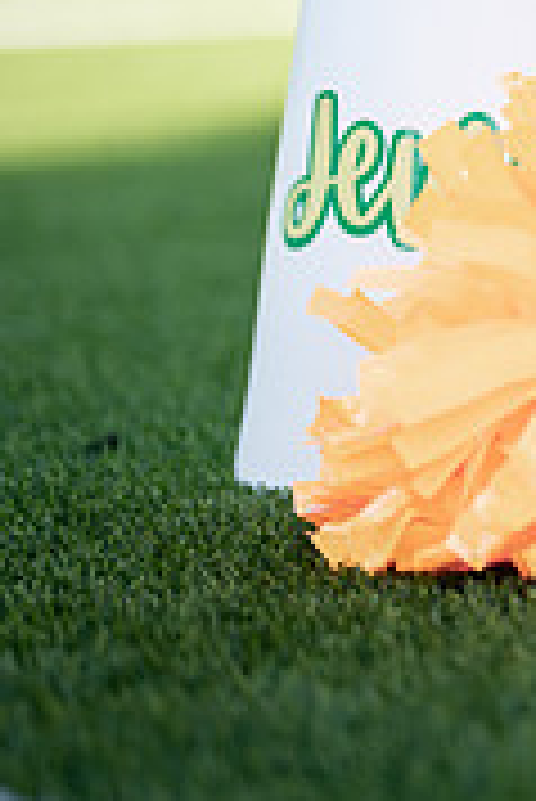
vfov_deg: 10.6
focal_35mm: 192
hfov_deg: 6.8
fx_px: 4279
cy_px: 16
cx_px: 1215
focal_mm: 50
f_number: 1.2
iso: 100
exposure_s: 1/1600
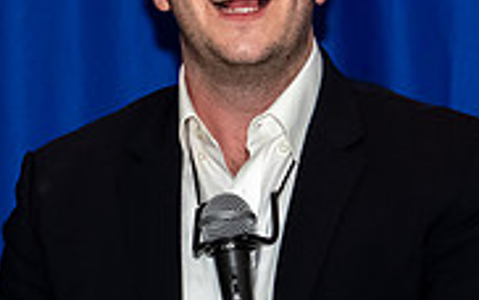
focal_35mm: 331
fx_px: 4324
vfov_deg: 4.0
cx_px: 220
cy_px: 281
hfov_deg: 6.3
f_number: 7.1
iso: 640
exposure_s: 1/250
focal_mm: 55
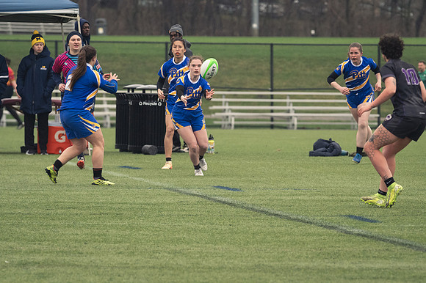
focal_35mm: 480
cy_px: 142
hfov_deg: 4.3
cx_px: 213
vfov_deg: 2.9
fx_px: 5677
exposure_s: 1/800
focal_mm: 320
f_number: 6.3
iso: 2800
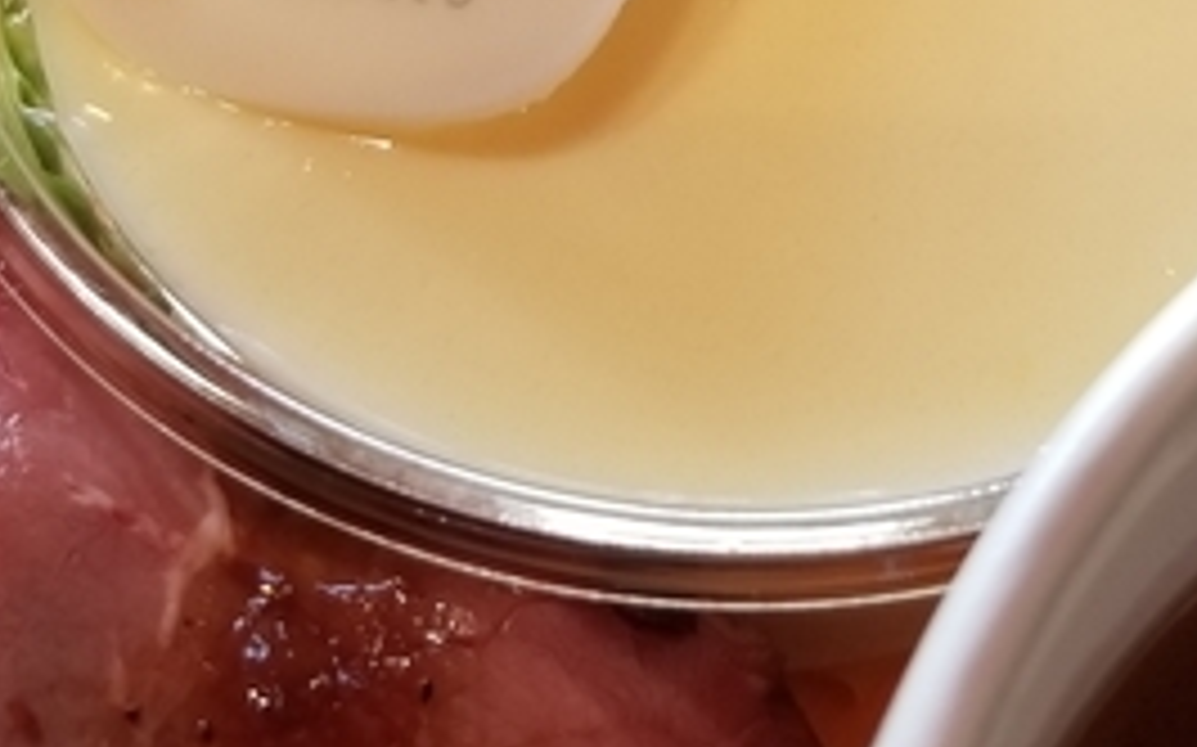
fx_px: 2706
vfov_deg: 15.1
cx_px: 724
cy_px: -198
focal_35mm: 83
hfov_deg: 24.9
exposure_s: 1/60
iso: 64
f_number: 1.7
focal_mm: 4.25
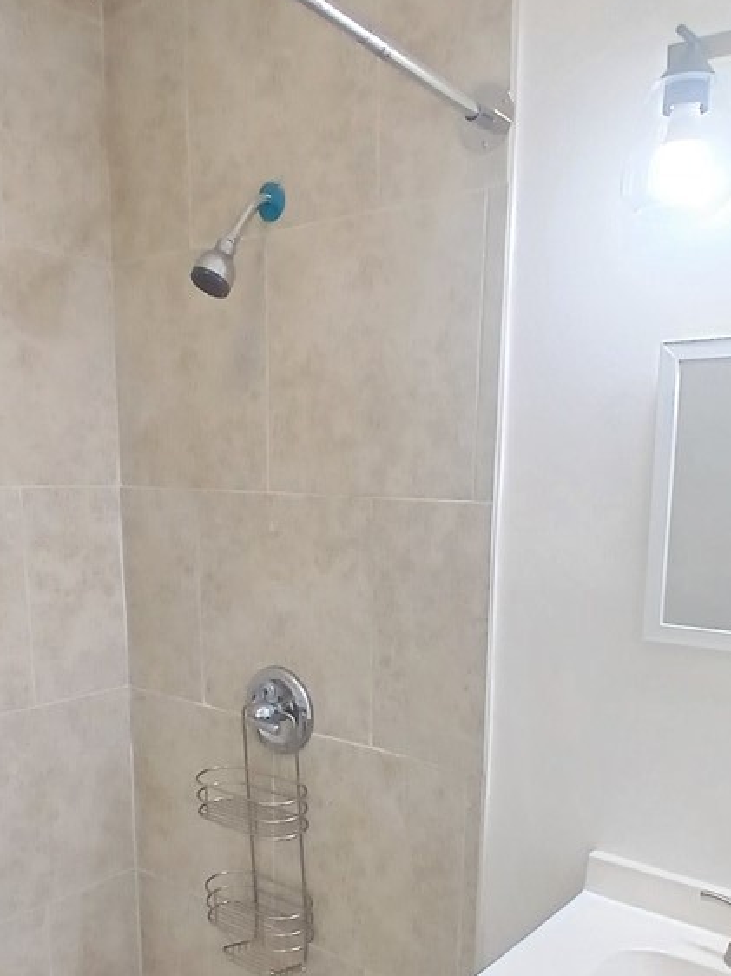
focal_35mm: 31
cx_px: 354
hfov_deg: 45.4
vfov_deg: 56.7
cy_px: 674
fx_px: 874
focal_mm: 1.4
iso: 100
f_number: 2.2
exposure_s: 1/40
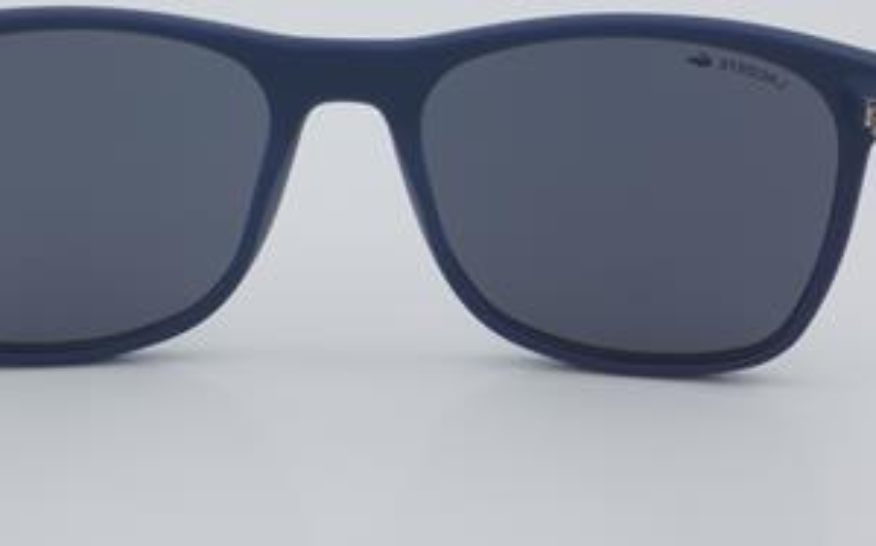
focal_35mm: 92
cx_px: 347
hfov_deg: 22.6
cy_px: 201
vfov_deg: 14.2
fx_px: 2187
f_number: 32
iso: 100
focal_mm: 45
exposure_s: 1/4
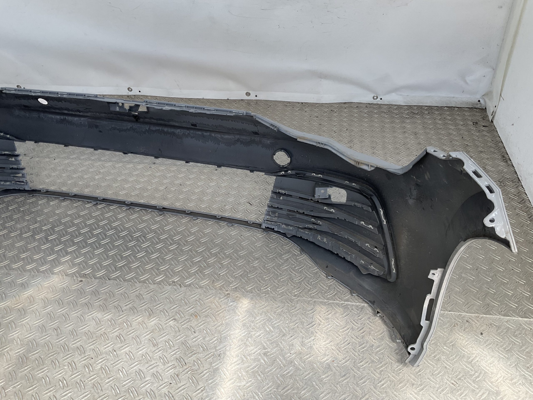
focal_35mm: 29
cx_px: 266
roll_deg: +1.1
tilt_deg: -38.8
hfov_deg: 61.7
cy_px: 200
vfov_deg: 48.2
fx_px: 447
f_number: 1.8
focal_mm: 3
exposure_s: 1/268
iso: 16
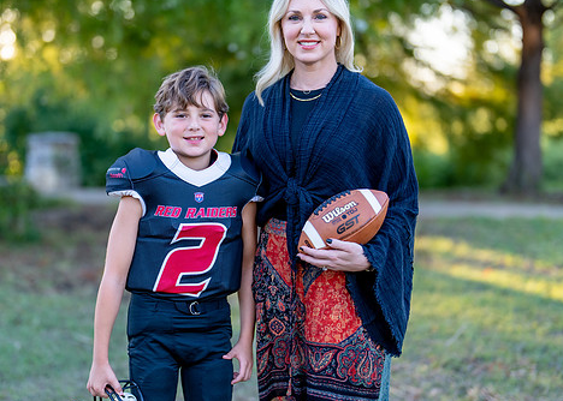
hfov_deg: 27.1
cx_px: 258
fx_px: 1167
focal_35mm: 73
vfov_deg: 19.5
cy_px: 205
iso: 100
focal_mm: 50
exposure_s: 1/500
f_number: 1.2
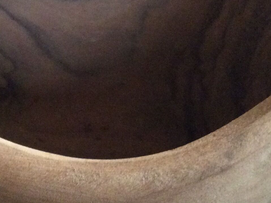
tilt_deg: -36.6
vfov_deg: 16.9
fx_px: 680
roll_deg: +0.9
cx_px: 86
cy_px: 93
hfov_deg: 22.4
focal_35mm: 87
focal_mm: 3.3
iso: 400
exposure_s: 1/17
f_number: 2.4
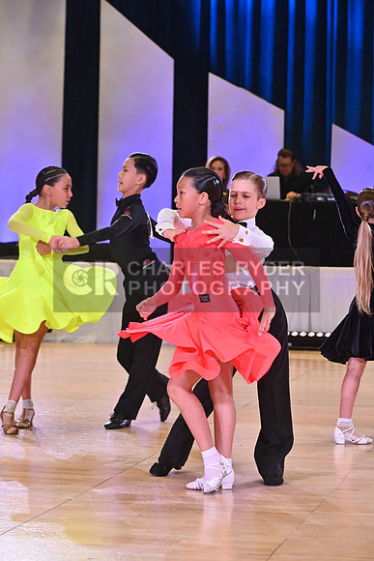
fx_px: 1806
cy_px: 280
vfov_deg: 17.6
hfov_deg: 11.8
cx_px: 187
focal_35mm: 116
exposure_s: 1/400
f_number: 7.1
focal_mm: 116
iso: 4000
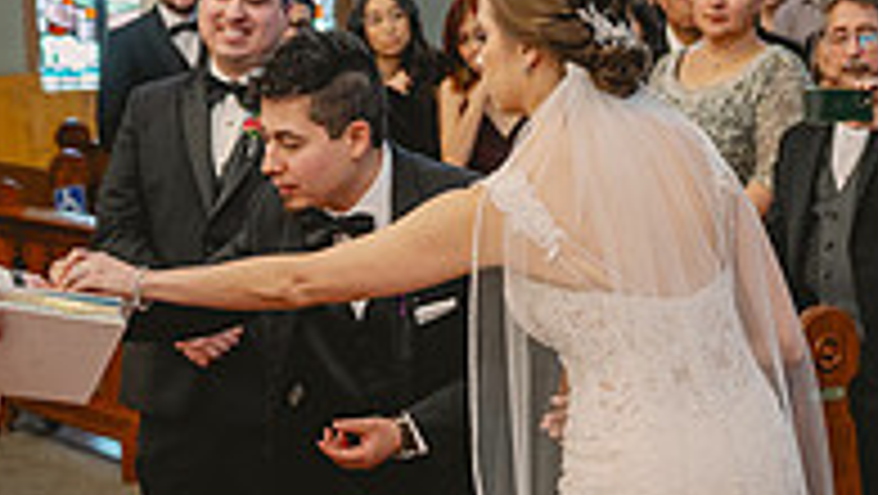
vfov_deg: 11.1
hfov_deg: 19.6
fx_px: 2539
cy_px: 396
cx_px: 414
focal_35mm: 109
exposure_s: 1/160
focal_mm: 35
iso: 1250
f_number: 2.8
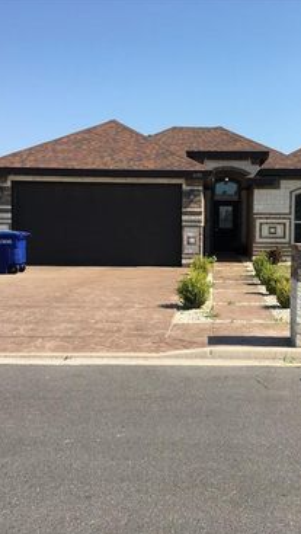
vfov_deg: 47.3
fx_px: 609
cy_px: 267
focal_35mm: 43
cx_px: 221
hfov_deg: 27.4
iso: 25
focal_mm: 4.15
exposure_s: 1/1603
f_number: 2.2
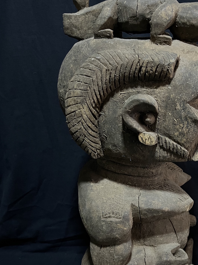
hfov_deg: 38.0
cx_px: 139
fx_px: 282
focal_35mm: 37
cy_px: 165
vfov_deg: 49.7
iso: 800
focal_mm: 5.1
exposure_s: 1/30
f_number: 1.6
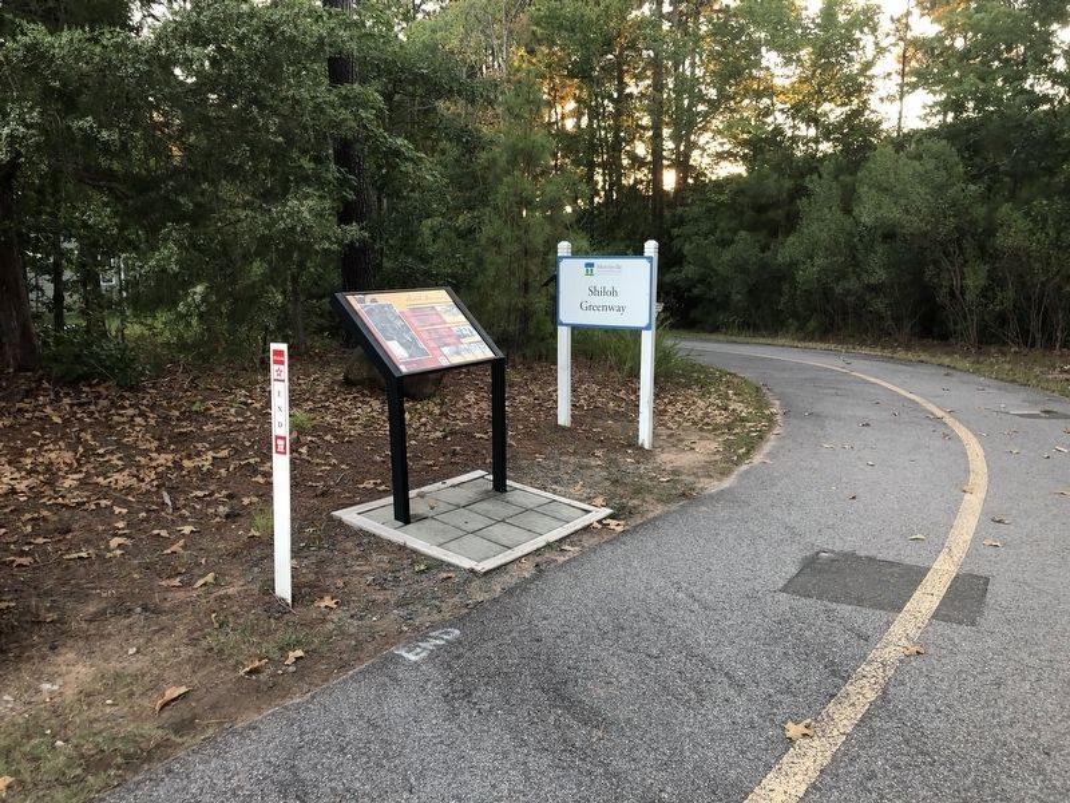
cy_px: 402
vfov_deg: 49.7
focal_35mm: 28
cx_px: 535
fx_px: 865
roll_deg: +0.9
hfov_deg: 63.4
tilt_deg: -8.7
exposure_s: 1/30
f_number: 1.8
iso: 32
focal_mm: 4
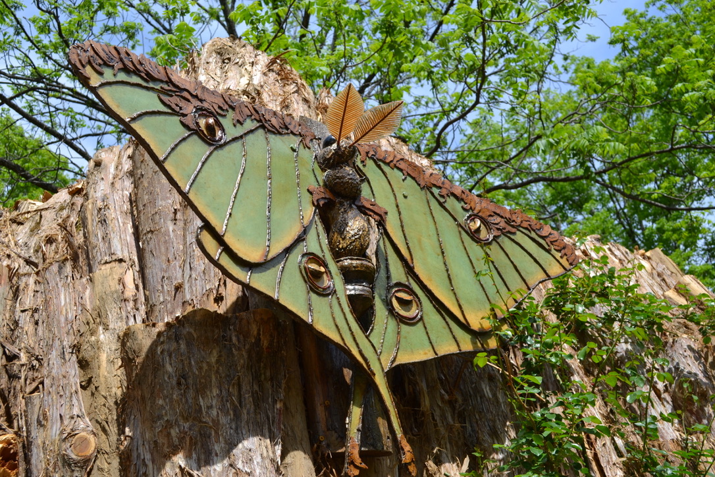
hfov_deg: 49.6
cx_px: 358
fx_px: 775
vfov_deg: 34.2
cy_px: 238
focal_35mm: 39
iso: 100
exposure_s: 1/250
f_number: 8
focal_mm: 26
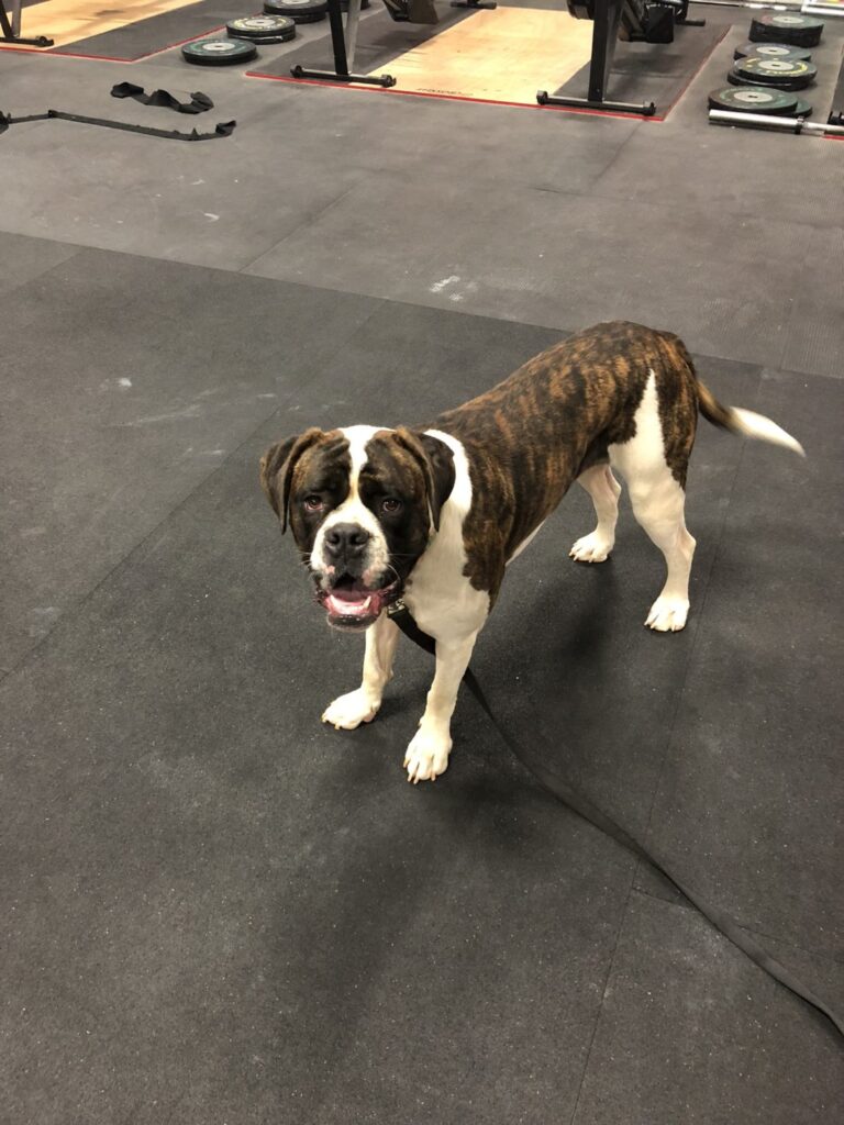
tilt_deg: -40.4
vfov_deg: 61.7
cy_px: 562
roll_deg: +0.0
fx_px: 943
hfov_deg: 48.2
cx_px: 422
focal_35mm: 29
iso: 100
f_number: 1.8
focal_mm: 3.99
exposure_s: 1/6
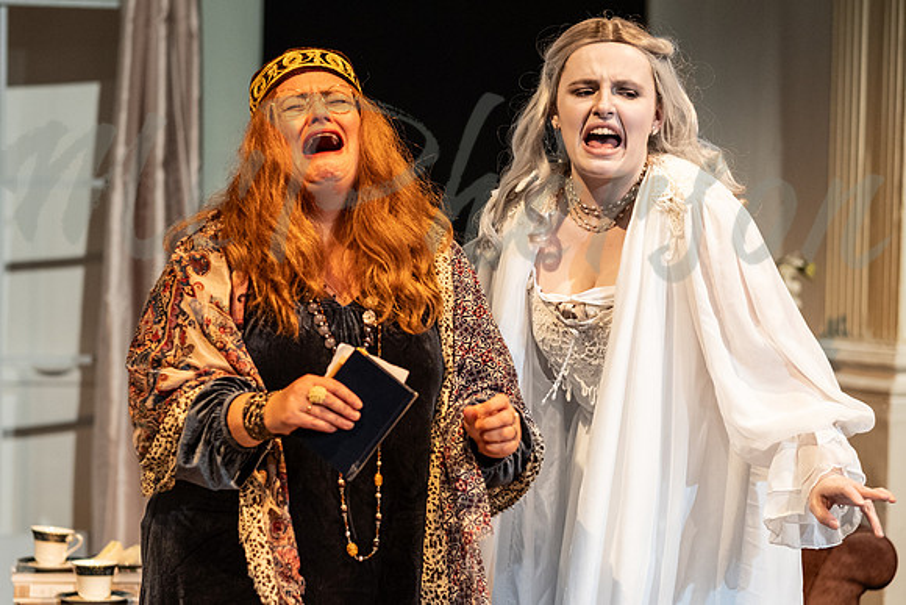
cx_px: 356
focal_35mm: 102
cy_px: 332
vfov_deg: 13.4
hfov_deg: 20.0
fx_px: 2567
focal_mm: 56
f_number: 2
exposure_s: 1/250
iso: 1250
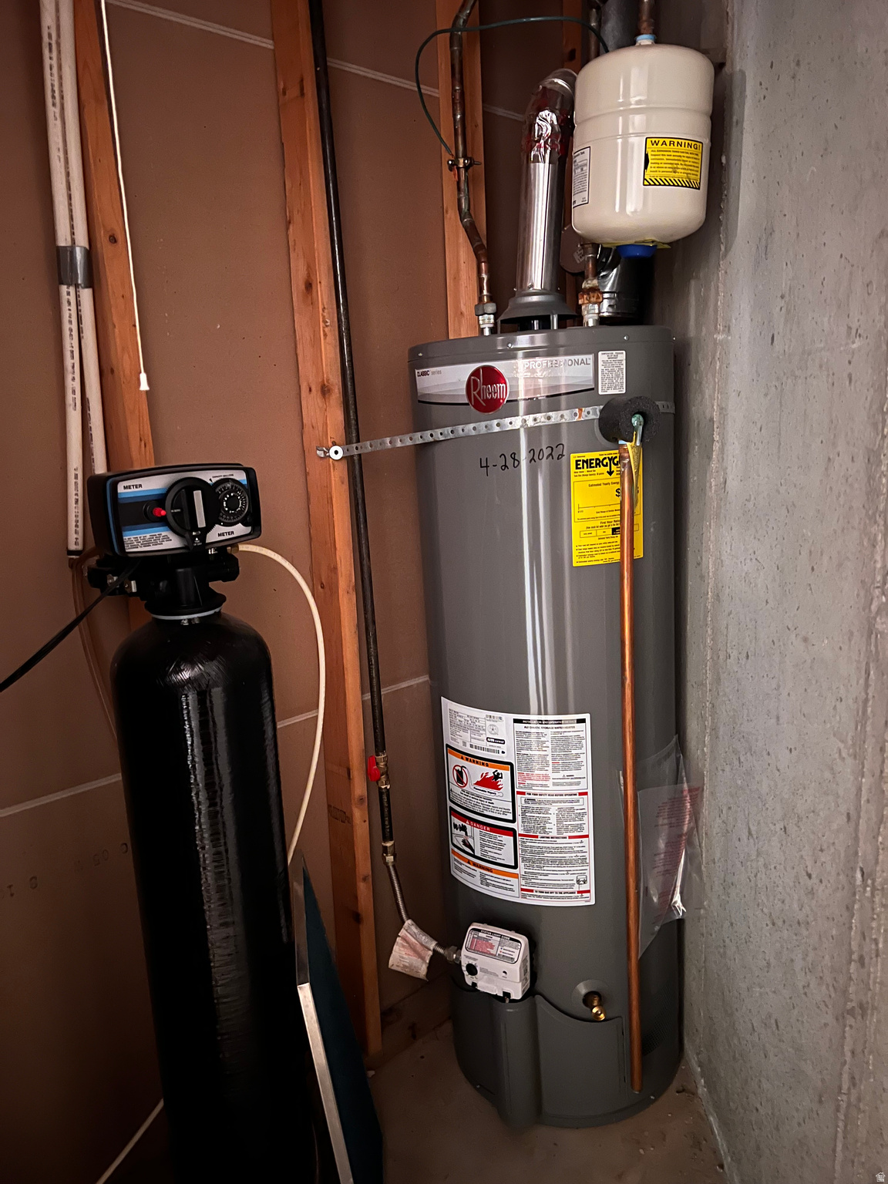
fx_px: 889
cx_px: 444
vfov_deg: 67.3
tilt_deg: -10.3
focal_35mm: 26
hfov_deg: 53.1
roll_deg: +3.0
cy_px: 592
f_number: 1.5
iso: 1250
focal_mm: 5.7
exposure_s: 1/9
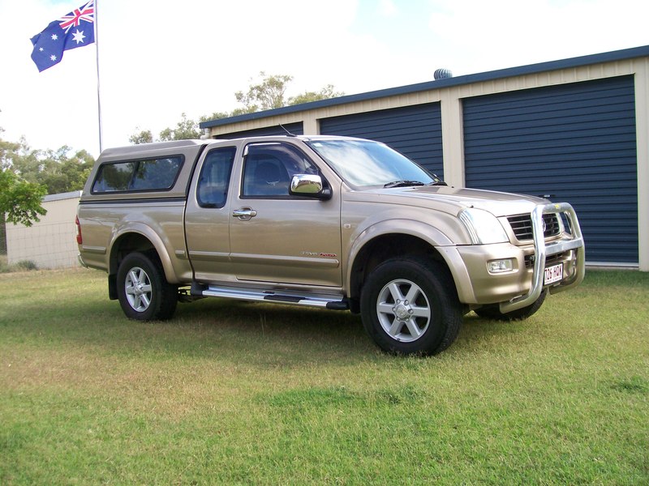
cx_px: 324
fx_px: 675
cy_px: 243
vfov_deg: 39.7
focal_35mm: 36
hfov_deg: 51.4
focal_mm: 6
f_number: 2.7
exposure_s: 1/510
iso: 80
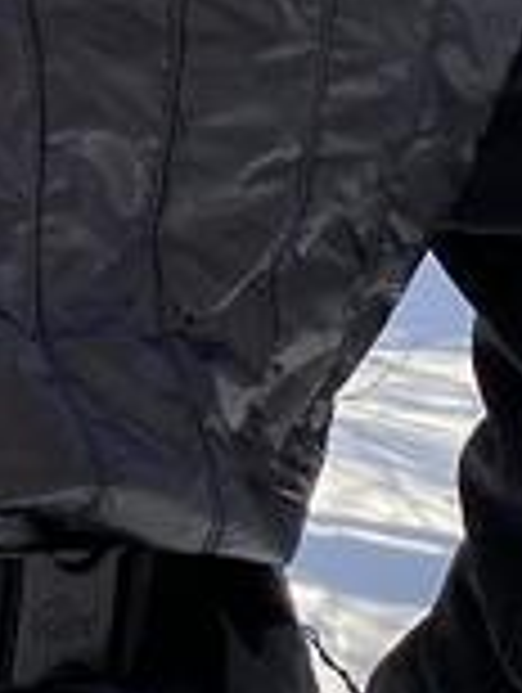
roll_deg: +0.2
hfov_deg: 9.8
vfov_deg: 13.8
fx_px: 2707
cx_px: -720
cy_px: -306
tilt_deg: -1.2
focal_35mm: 135
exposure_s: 1/271
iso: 32
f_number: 1.8
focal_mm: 4.25
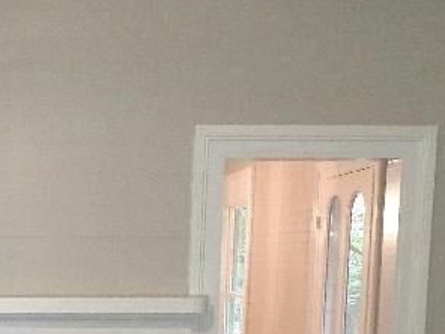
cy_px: 393
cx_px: -11
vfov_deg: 19.1
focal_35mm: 73
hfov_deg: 25.2
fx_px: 938
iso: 500
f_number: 1.9
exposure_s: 1/24
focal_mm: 3.6
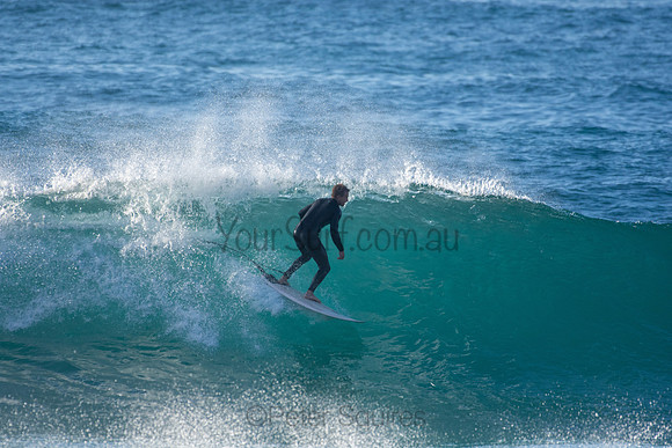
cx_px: 336
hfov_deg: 2.7
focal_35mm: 750
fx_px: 14003
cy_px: 224
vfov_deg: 1.8
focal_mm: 500
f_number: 5.6
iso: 640
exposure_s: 1/2000
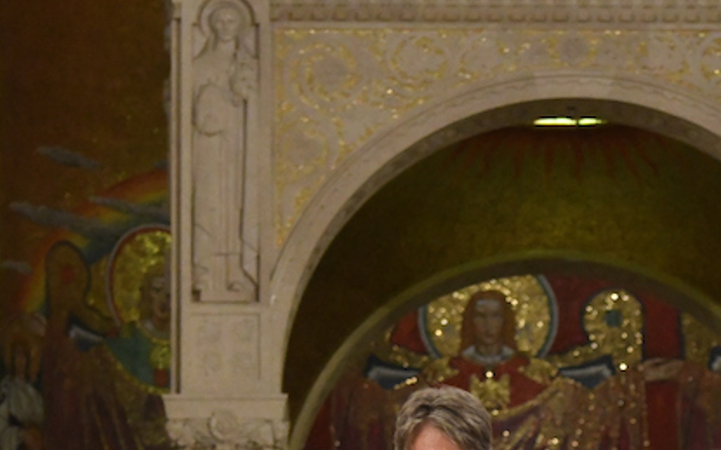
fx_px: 5676
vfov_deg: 4.5
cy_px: 660
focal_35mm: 289
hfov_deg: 7.2
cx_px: 896
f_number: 5
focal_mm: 82
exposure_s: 1/250
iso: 5000
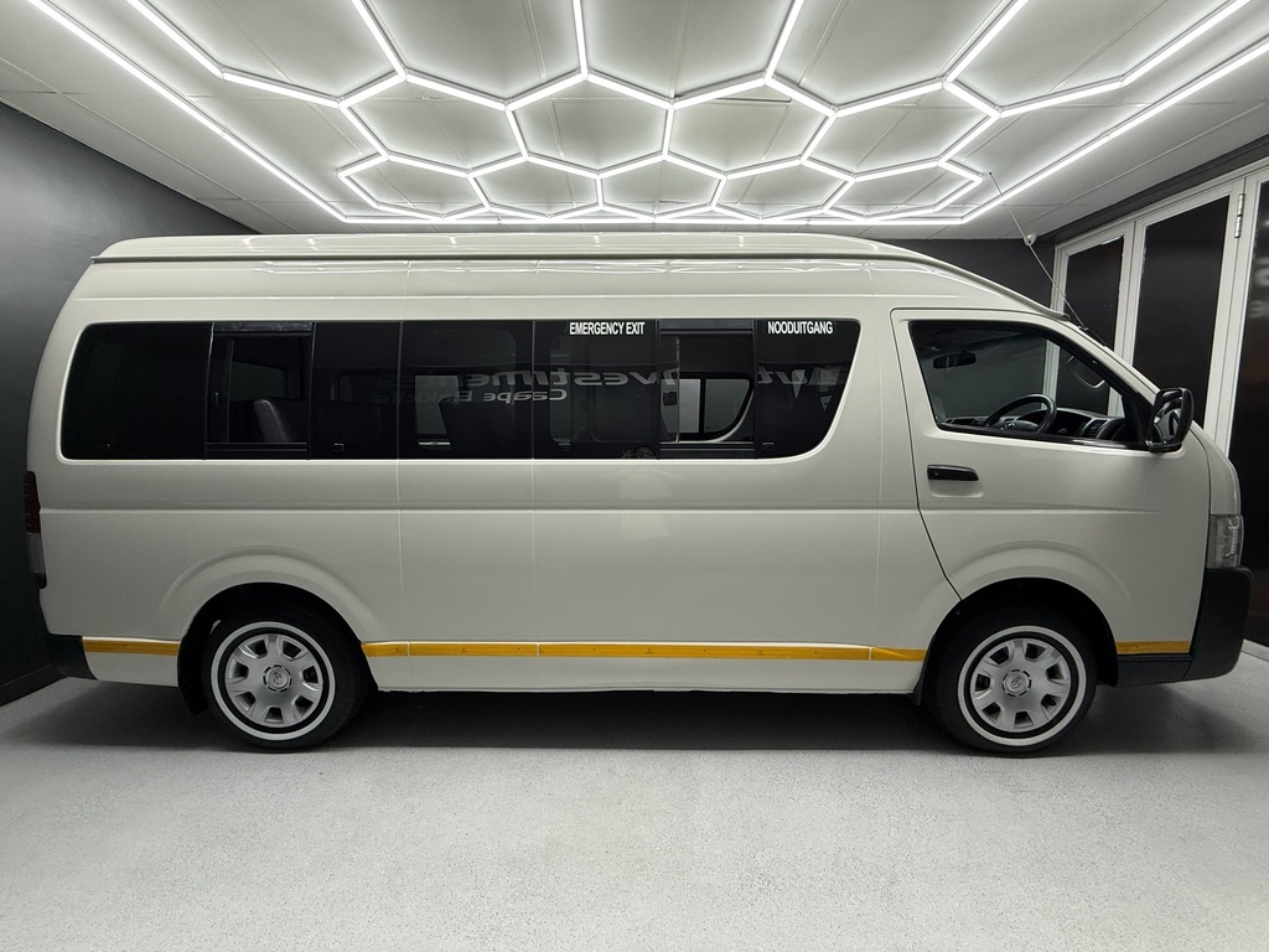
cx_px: 634
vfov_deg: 85.7
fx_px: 513
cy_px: 476
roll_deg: +0.3
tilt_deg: -5.5
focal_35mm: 14
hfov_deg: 102.1
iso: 200
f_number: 2.2
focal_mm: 2.22
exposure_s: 1/100
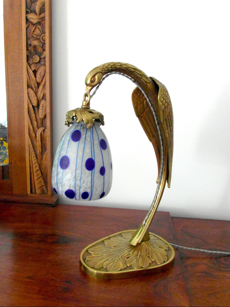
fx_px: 283
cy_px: 154
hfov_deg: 44.2
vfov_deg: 56.8
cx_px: 115
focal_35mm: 32
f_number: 5.6
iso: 400
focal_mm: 5.3
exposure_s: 1/15
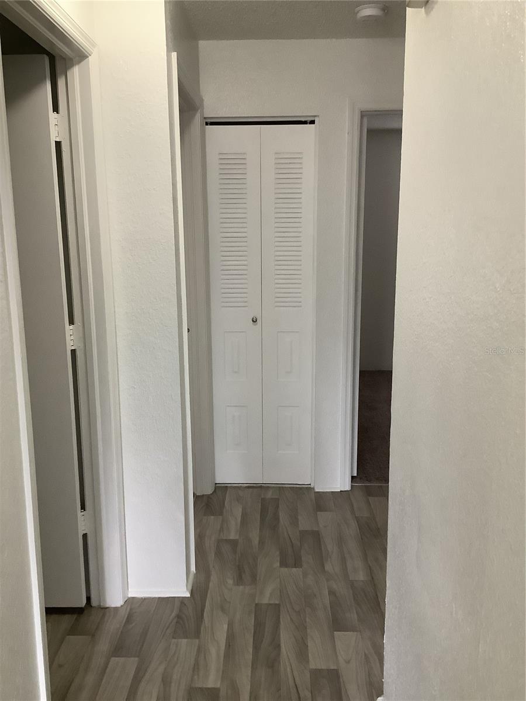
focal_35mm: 31
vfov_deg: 58.4
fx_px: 628
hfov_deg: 45.4
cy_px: 350
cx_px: 263
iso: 250
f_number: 2.4
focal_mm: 3.3
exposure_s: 1/60
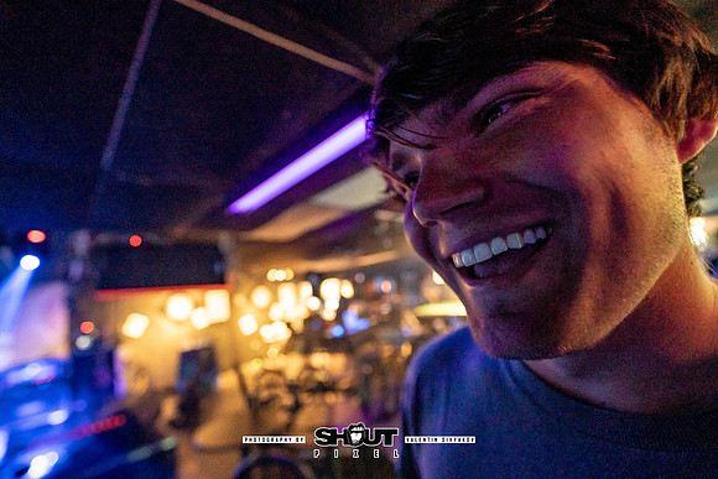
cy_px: 240
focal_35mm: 14
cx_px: 359
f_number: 2.8
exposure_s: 1/100
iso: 3200
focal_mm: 14
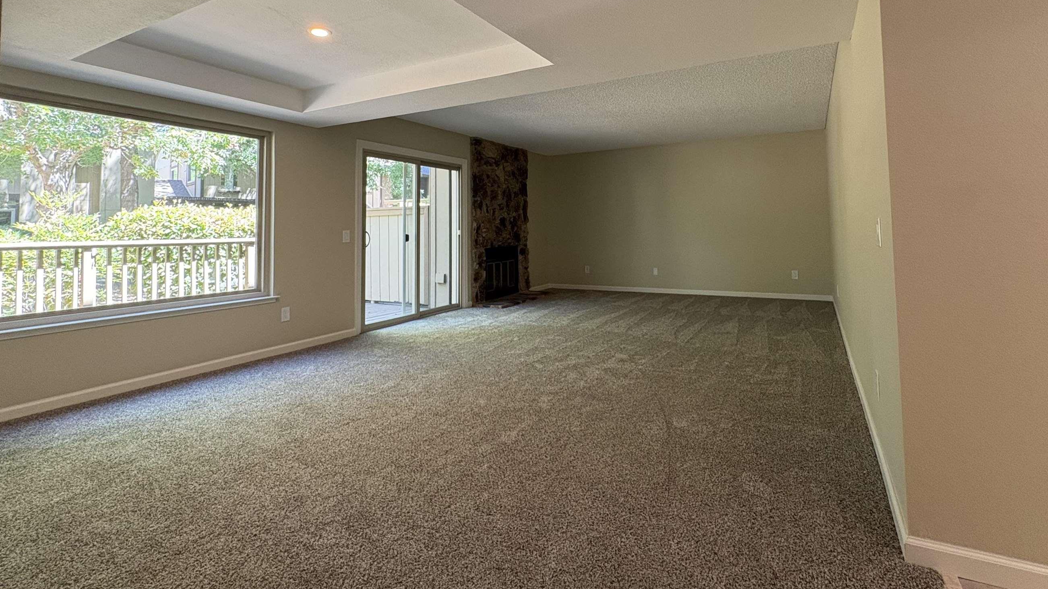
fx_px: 500
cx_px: 548
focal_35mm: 18
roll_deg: +1.3
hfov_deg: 92.6
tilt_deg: +3.8
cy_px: 200
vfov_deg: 59.7
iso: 200
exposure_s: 1/60
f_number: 2.2
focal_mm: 2.22
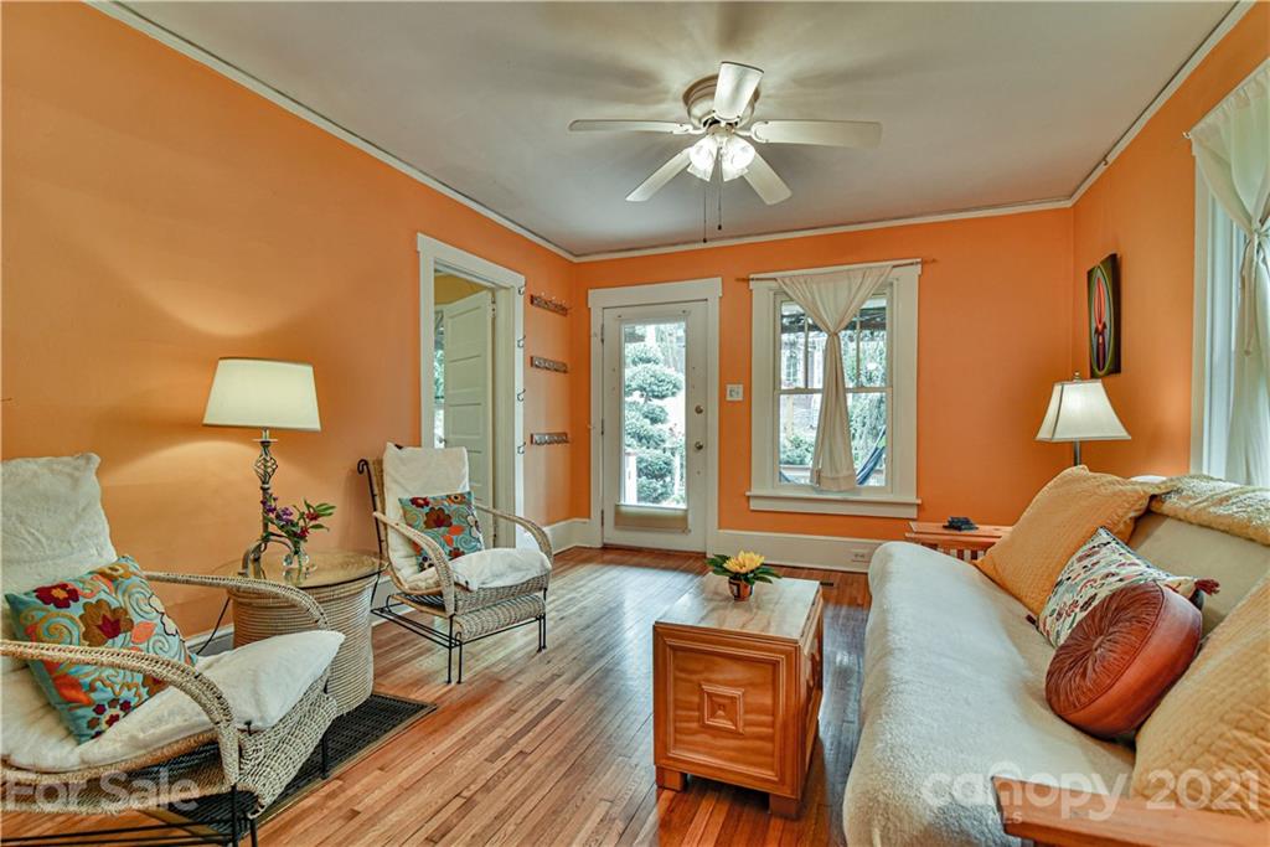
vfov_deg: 73.8
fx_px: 564
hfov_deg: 96.7
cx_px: 635
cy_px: 424
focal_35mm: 16
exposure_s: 1/125
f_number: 5.6
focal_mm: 16
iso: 1600
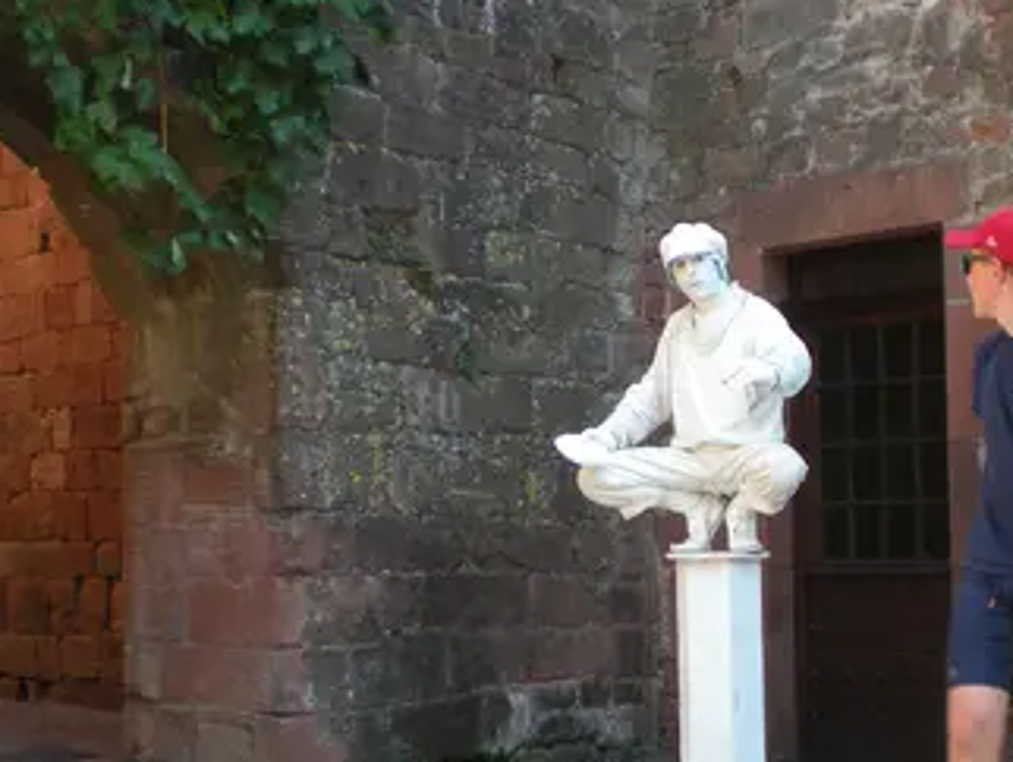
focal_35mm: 59
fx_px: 1728
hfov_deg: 32.2
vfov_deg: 24.8
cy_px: 493
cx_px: 727
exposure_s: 1/60.8
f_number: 3.1
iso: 73
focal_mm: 6.3
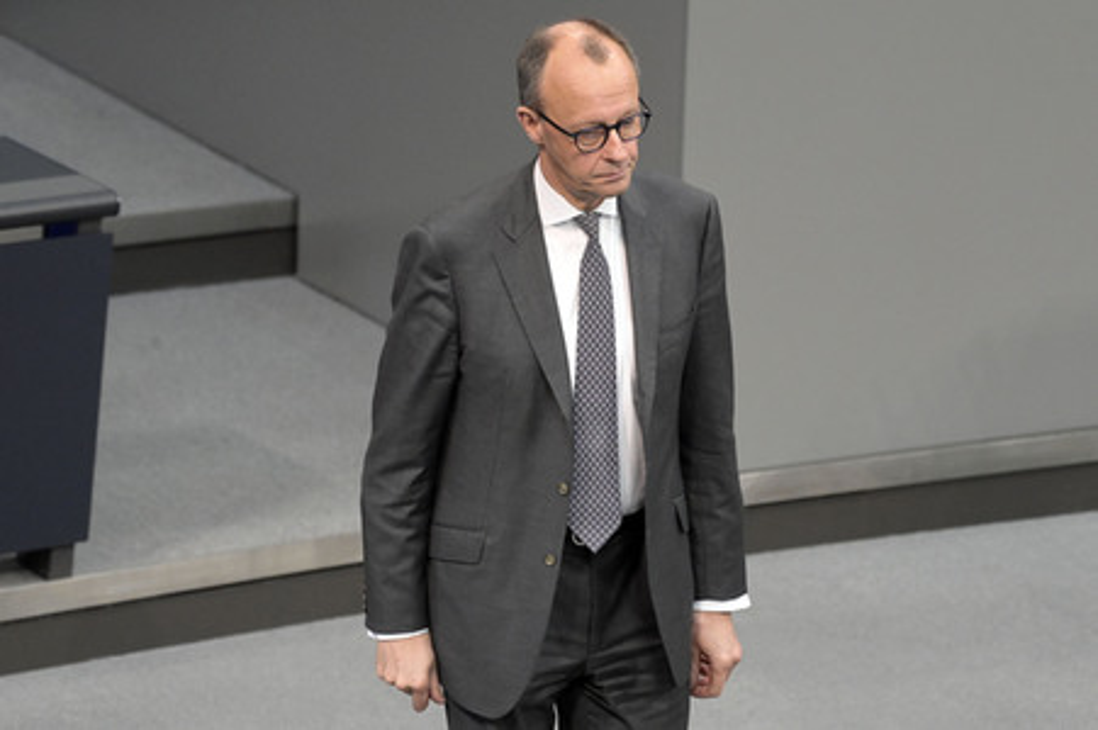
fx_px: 7924
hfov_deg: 7.9
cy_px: 365
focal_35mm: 260
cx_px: 549
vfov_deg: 5.3
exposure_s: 1/400
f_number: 5.6
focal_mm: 260
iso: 12800
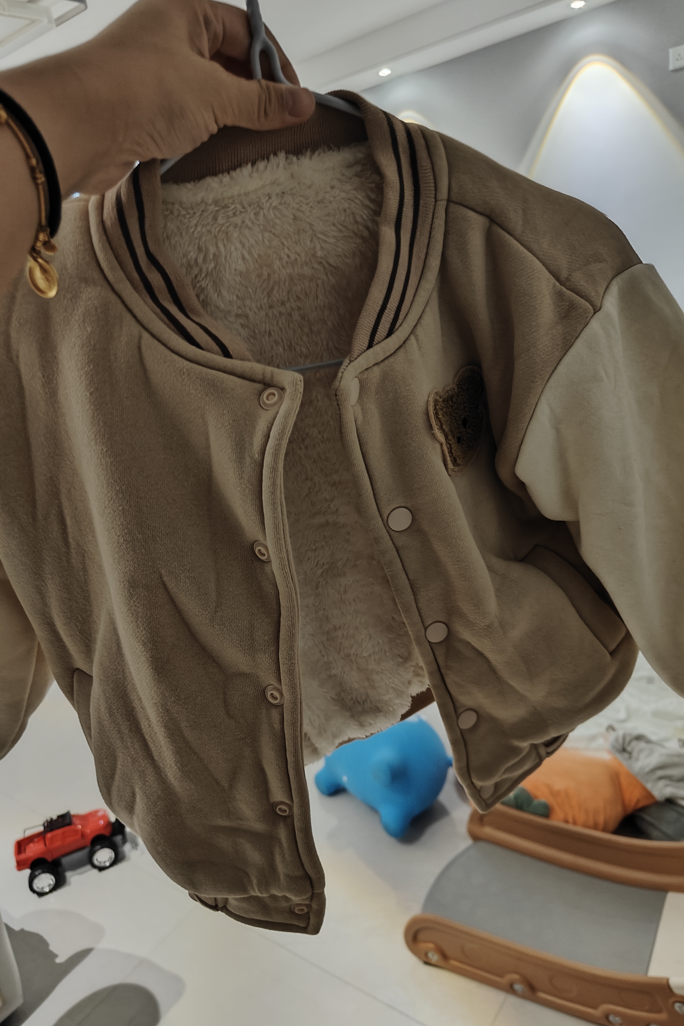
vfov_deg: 71.5
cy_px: 513
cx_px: 338
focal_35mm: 25
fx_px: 713
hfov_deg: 51.3
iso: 640
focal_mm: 5.59
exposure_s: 1/33
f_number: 1.8
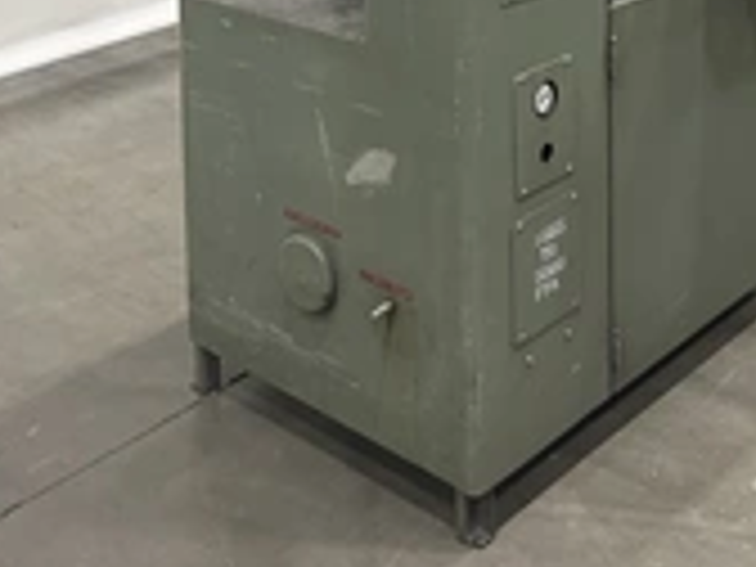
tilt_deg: -3.8
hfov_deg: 31.0
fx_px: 1354
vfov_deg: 20.3
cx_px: 482
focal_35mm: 62
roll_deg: +1.0
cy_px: -288
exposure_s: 1/60
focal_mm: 5.7
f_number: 1.5
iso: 200
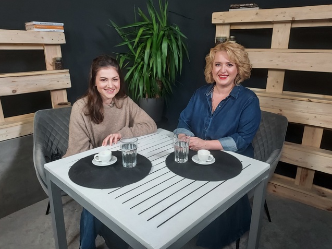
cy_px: 122
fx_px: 249
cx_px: 170
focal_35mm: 26
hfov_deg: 67.3
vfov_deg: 53.0
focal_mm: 4.6
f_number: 1.8
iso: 200
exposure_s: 1/50
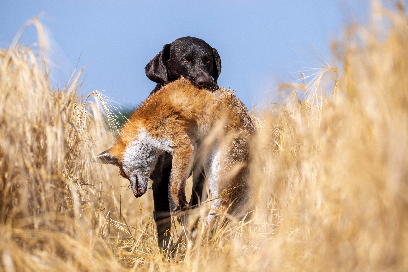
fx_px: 2153
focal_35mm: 190
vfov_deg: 7.2
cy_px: 136
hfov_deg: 10.8
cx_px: 204
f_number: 4.5
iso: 140
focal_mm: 190
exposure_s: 1/1600
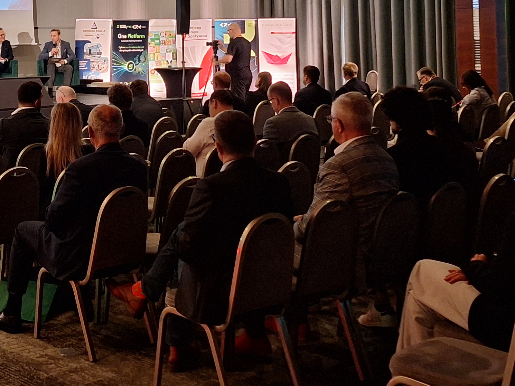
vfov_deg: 22.4
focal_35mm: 63
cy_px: 3
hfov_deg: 30.1
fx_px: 937
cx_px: 116
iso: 200
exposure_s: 1/50
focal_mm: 5.54
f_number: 1.8
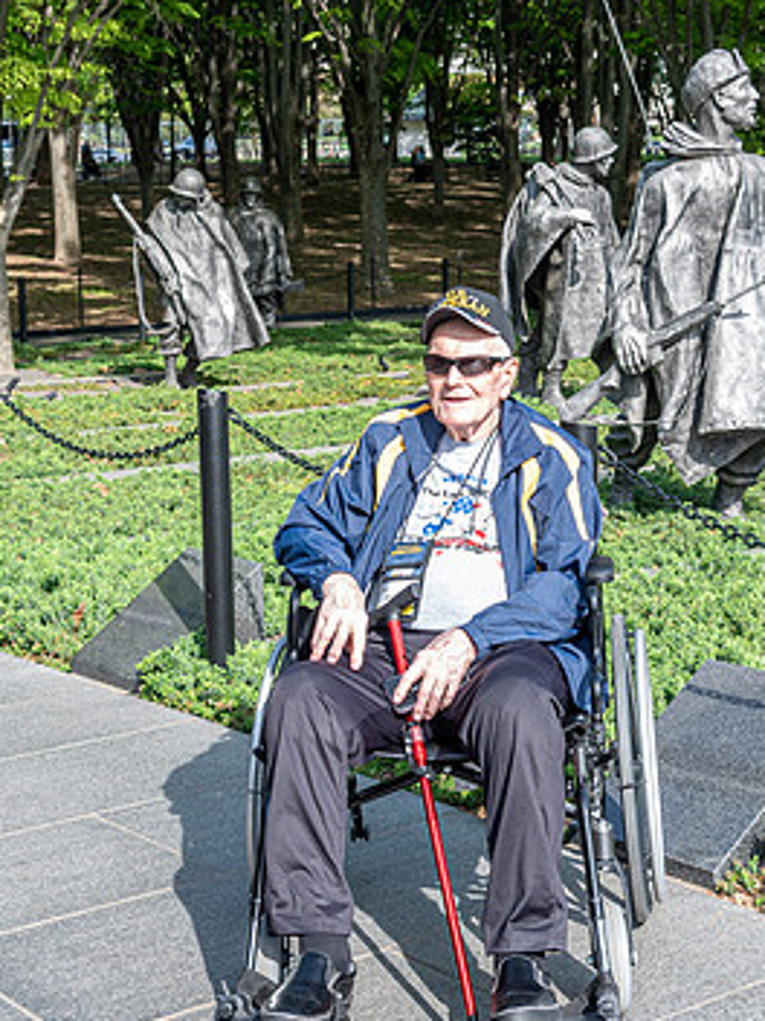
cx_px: 493
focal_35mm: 65
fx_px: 1915
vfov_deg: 29.8
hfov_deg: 22.5
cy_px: 465
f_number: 5.6
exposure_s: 1/125
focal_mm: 32
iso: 100
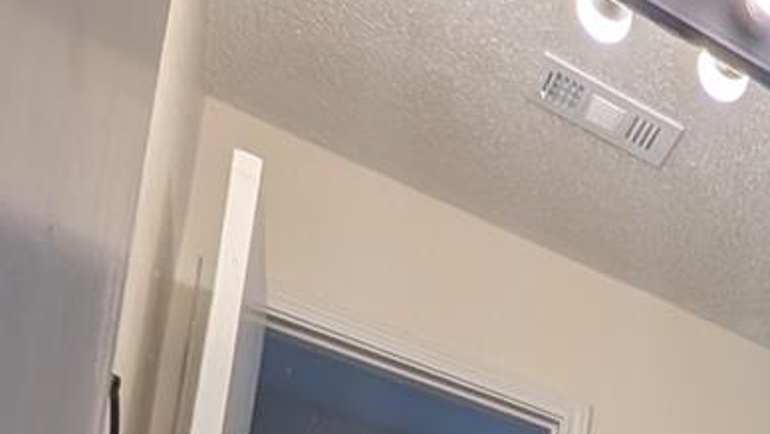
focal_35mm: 56
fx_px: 1144
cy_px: 971
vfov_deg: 15.2
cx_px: 1107
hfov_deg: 27.6
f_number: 2.2
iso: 30
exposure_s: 1/60
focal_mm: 1.54
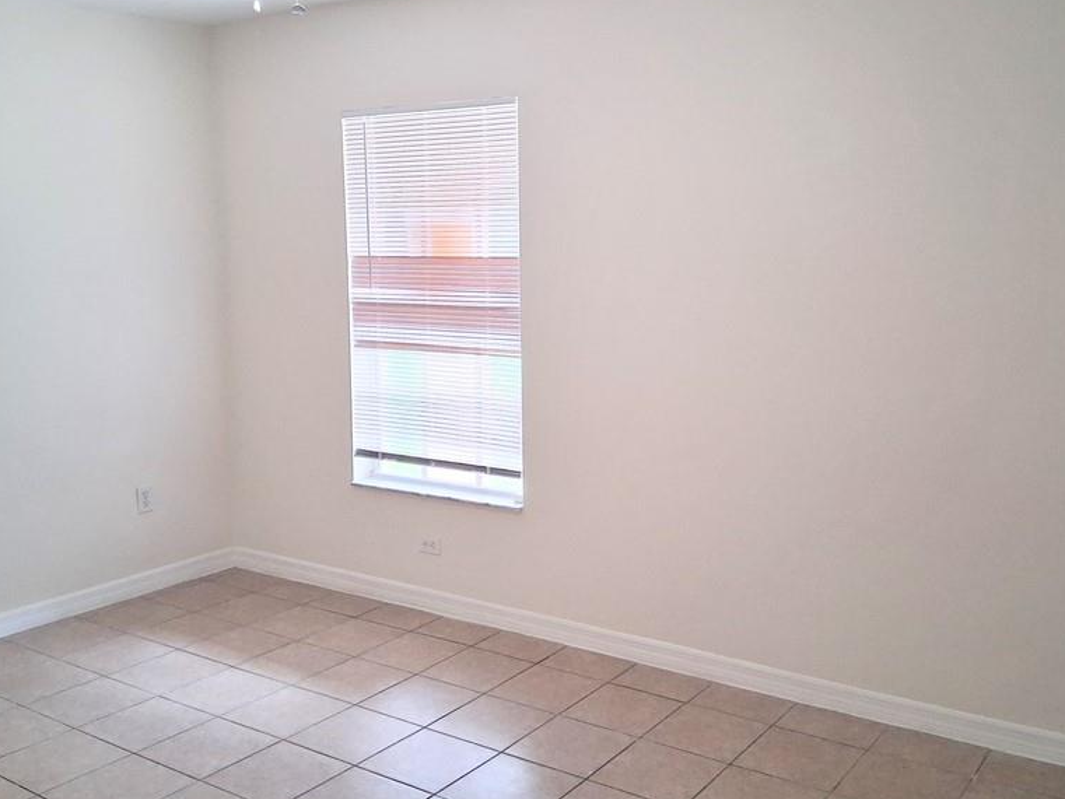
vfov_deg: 40.7
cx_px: 567
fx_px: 1077
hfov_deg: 52.6
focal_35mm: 35
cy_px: 365
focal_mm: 3.98
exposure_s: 1/120
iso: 250
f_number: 1.8
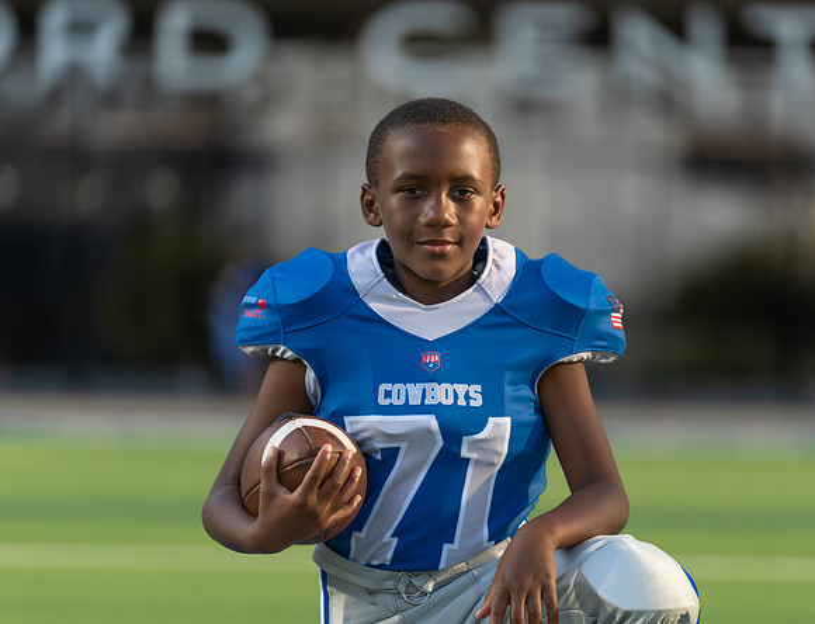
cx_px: 482
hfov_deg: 9.9
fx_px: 4708
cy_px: 300
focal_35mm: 198
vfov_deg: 7.6
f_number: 2.8
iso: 100
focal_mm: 173
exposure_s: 1/640
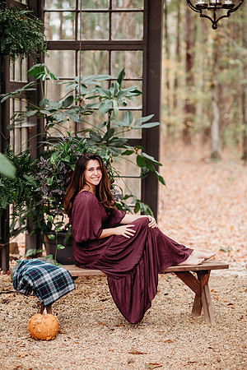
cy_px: 185
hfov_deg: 16.1
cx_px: 124
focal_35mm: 85
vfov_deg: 23.9
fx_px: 875
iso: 320
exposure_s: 1/200
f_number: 2.2
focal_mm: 85
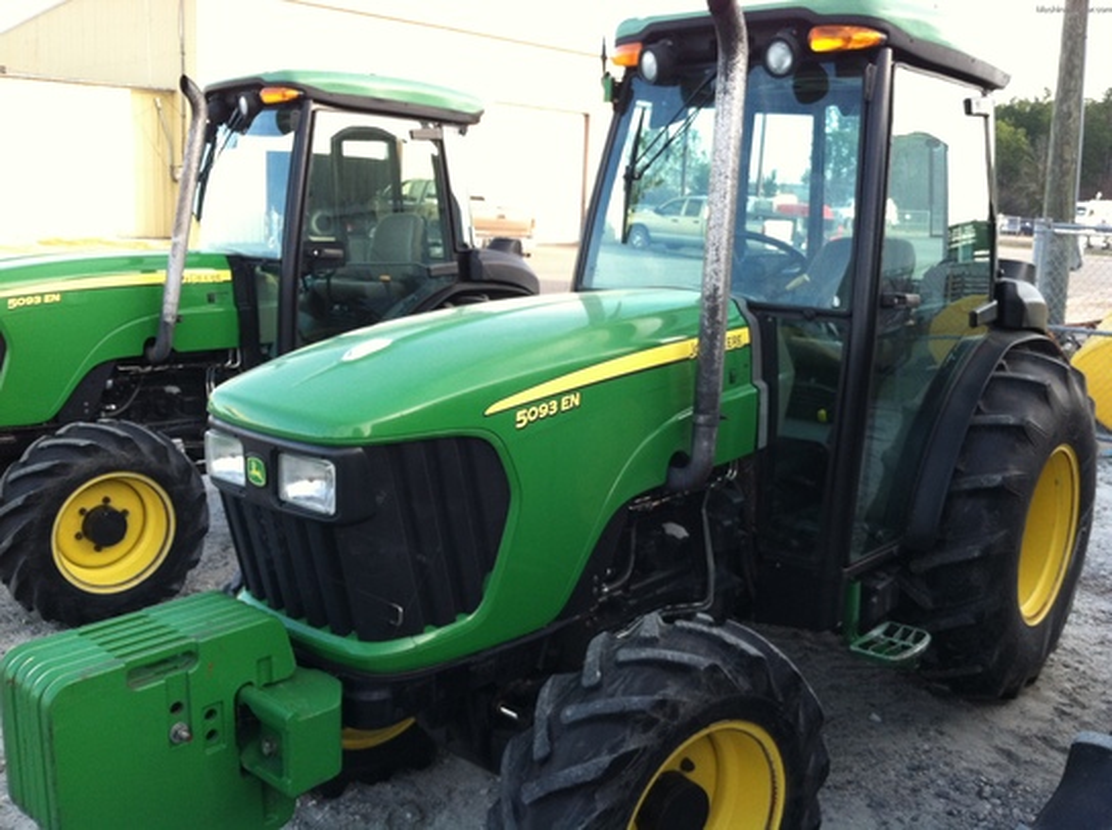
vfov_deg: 40.6
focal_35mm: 35
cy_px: 415
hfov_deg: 52.7
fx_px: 1122
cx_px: 556
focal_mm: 3.85
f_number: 2.8
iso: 100
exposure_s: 1/120
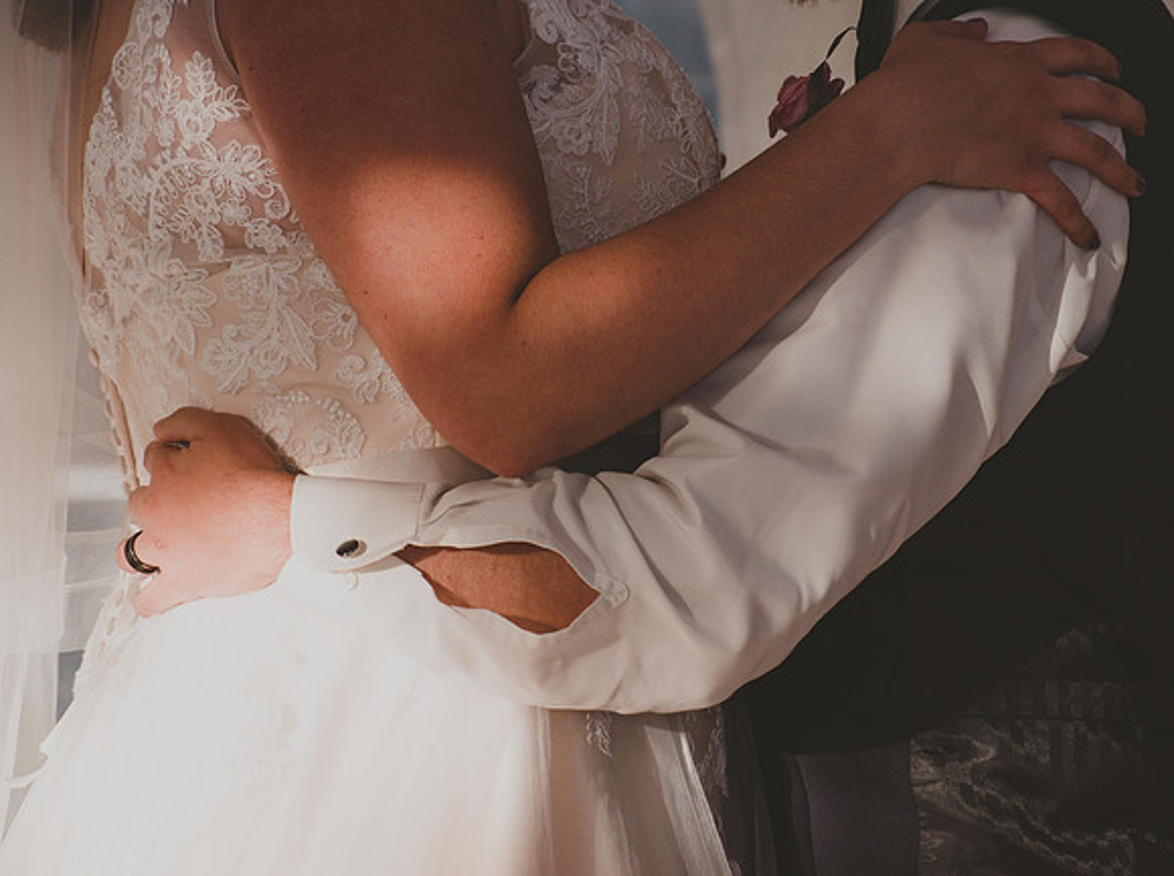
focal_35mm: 243
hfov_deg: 8.2
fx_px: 8211
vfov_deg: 6.1
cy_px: 438
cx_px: 561
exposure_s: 1/200
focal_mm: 150
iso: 100
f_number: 8
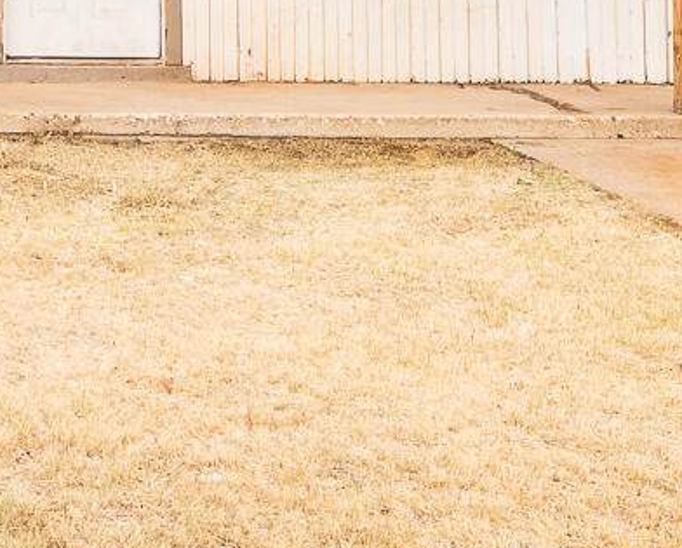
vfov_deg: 16.7
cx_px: -207
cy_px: -198
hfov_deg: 20.3
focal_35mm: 86
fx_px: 1739
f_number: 7.1
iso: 80
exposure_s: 1/80
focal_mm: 24
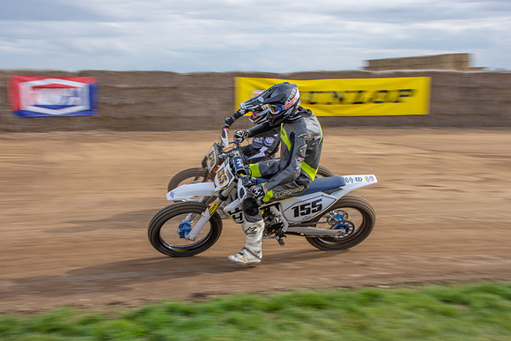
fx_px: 822
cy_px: 170
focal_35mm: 58
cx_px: 256
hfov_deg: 34.5
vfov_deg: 23.4
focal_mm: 35
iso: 100
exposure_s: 1/100
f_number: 11
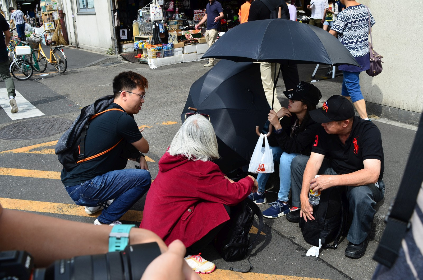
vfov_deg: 39.8
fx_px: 387
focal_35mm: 33
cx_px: 212
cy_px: 140
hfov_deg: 57.3
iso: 100
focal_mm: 22
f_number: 8
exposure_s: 1/200
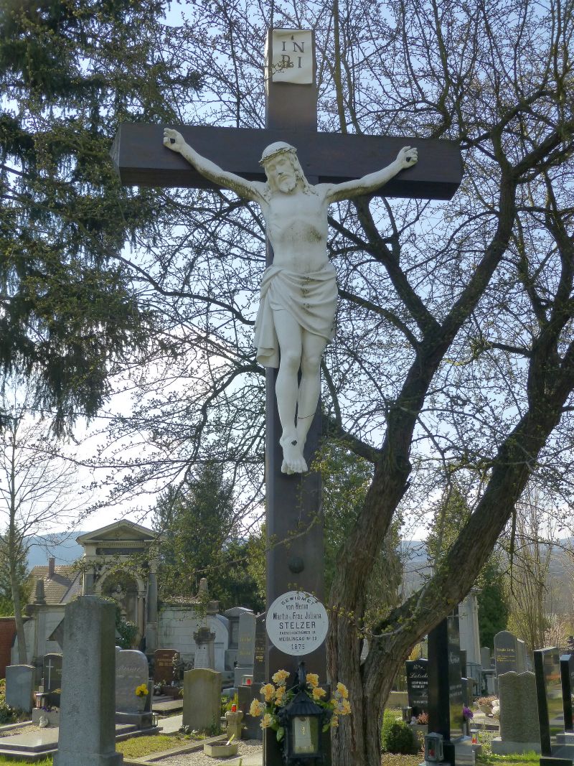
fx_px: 862
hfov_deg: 36.8
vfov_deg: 47.9
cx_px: 287
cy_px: 383
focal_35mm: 39
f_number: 3.9
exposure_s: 1/800
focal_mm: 6.9
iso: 160
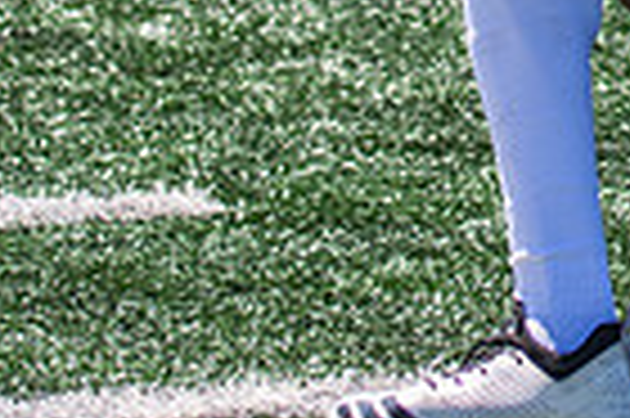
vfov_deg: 2.6
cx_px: 922
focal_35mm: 523
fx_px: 9142
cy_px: -574
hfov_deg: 3.9
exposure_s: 1/2000
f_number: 2.8
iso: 160
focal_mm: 70
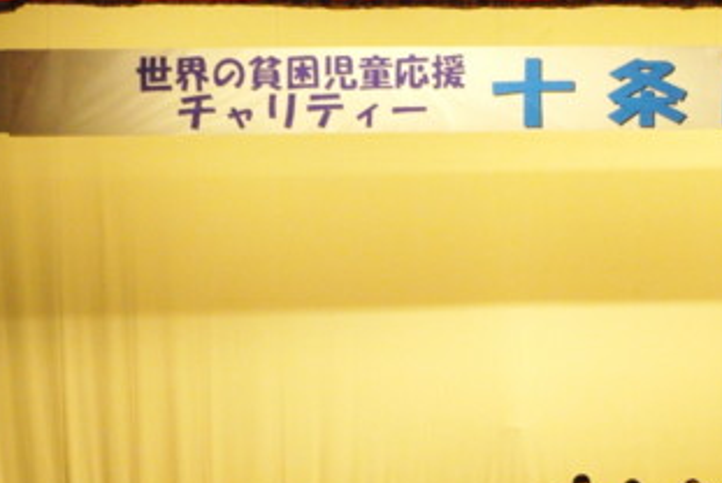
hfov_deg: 9.6
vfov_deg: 6.5
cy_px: 599
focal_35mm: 211
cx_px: 789
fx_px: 4236
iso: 1600
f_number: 8
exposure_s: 1/45
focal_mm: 55
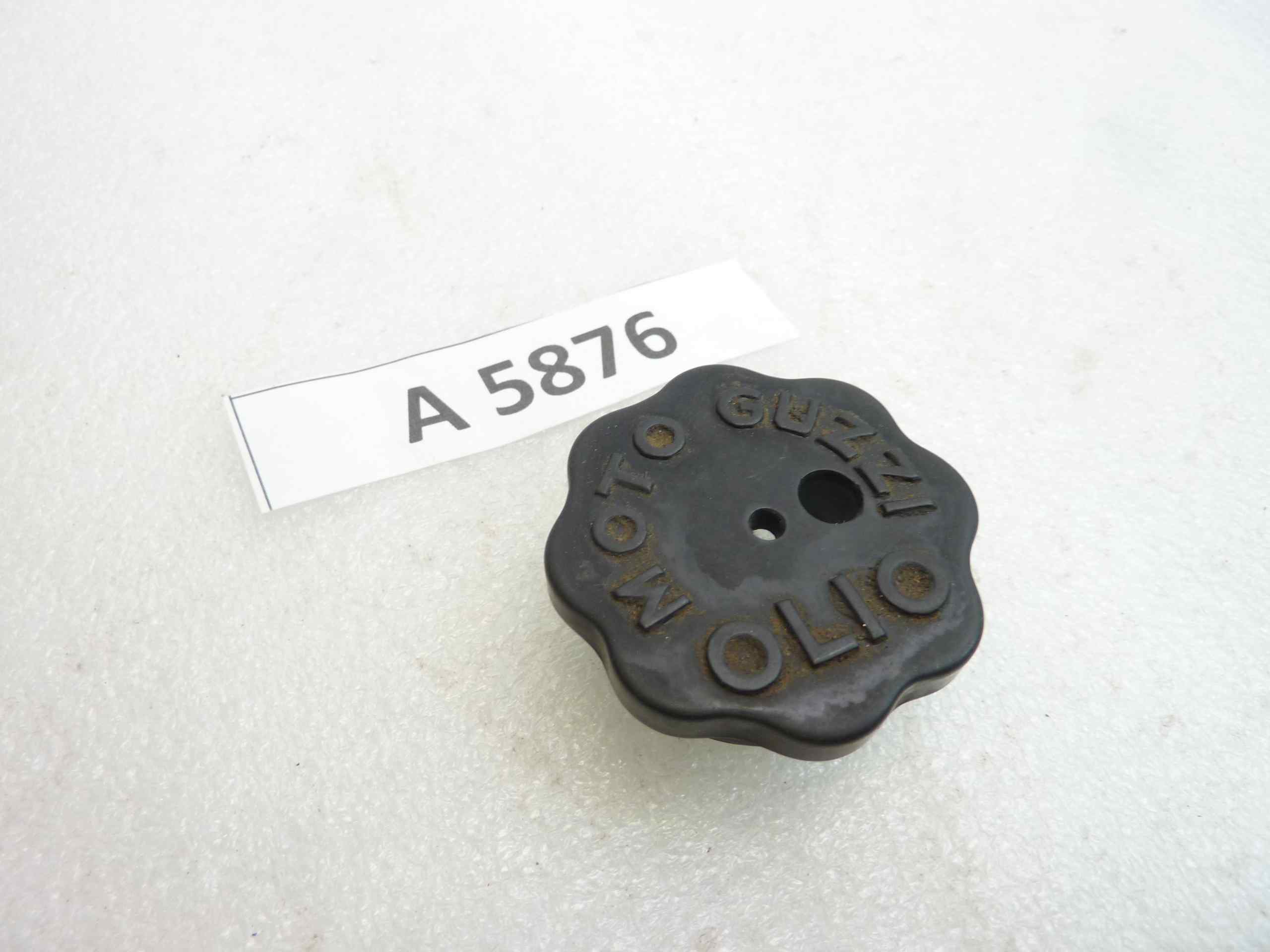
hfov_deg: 69.4
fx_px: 917
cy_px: 476
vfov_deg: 54.9
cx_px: 635
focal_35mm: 25
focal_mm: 4.1
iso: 80
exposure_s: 1/15
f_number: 3.3
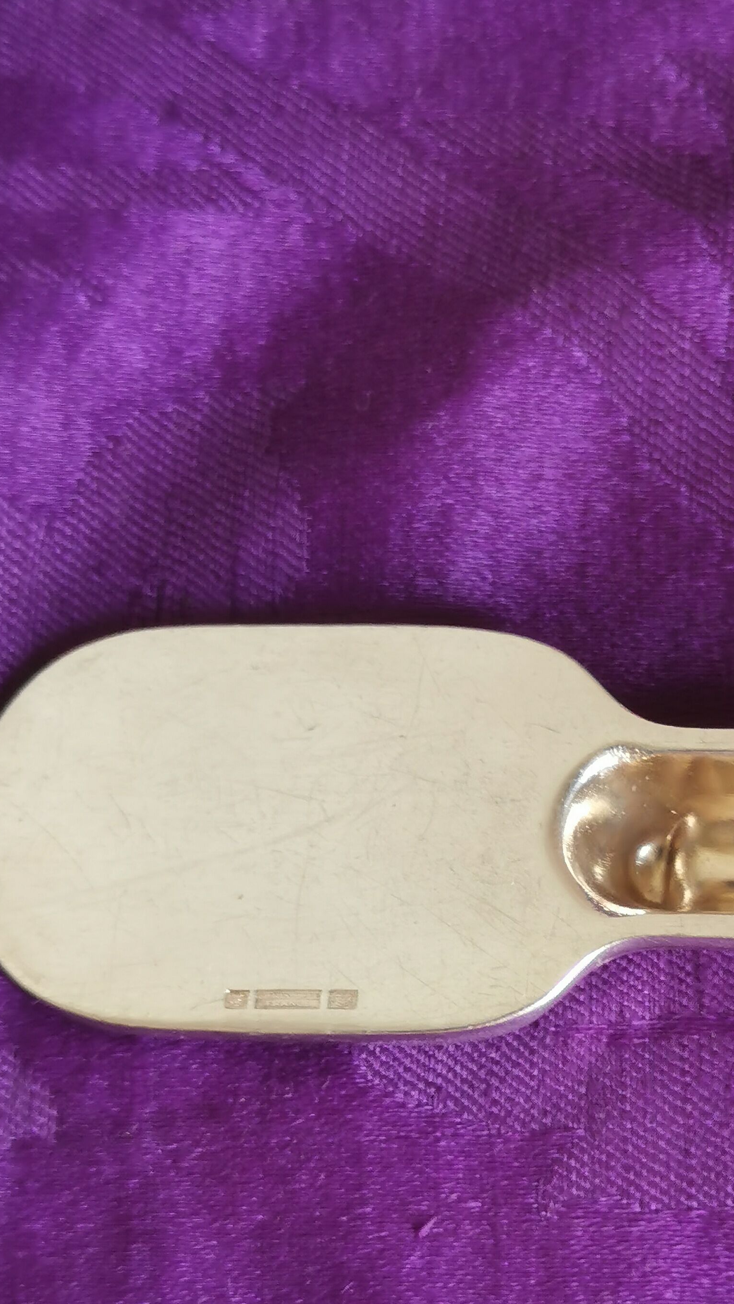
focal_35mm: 98
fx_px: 3391
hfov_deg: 12.3
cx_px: 607
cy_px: 782
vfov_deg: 21.8
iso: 64
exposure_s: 1/100
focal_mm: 5.58
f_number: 1.8
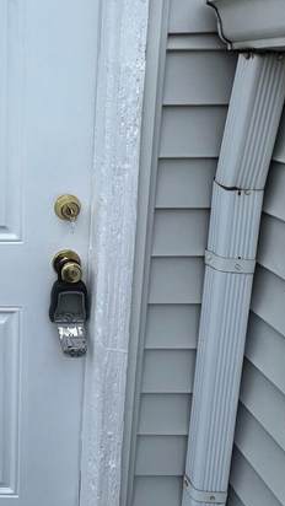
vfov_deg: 57.7
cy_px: 156
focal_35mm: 33
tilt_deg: -10.4
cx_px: -70
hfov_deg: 29.7
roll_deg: +0.0
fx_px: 443
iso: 32
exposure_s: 1/455
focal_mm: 1.57
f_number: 1.8
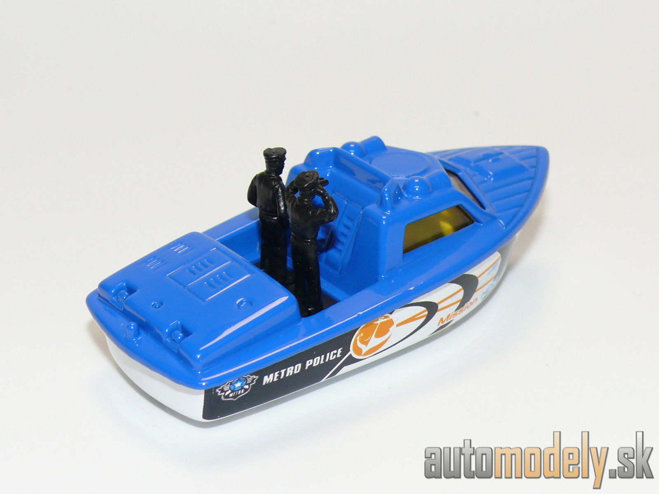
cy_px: 247
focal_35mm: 97
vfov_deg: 15.2
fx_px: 1847
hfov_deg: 20.2
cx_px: 330
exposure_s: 1/30
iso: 100
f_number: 4
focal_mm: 13
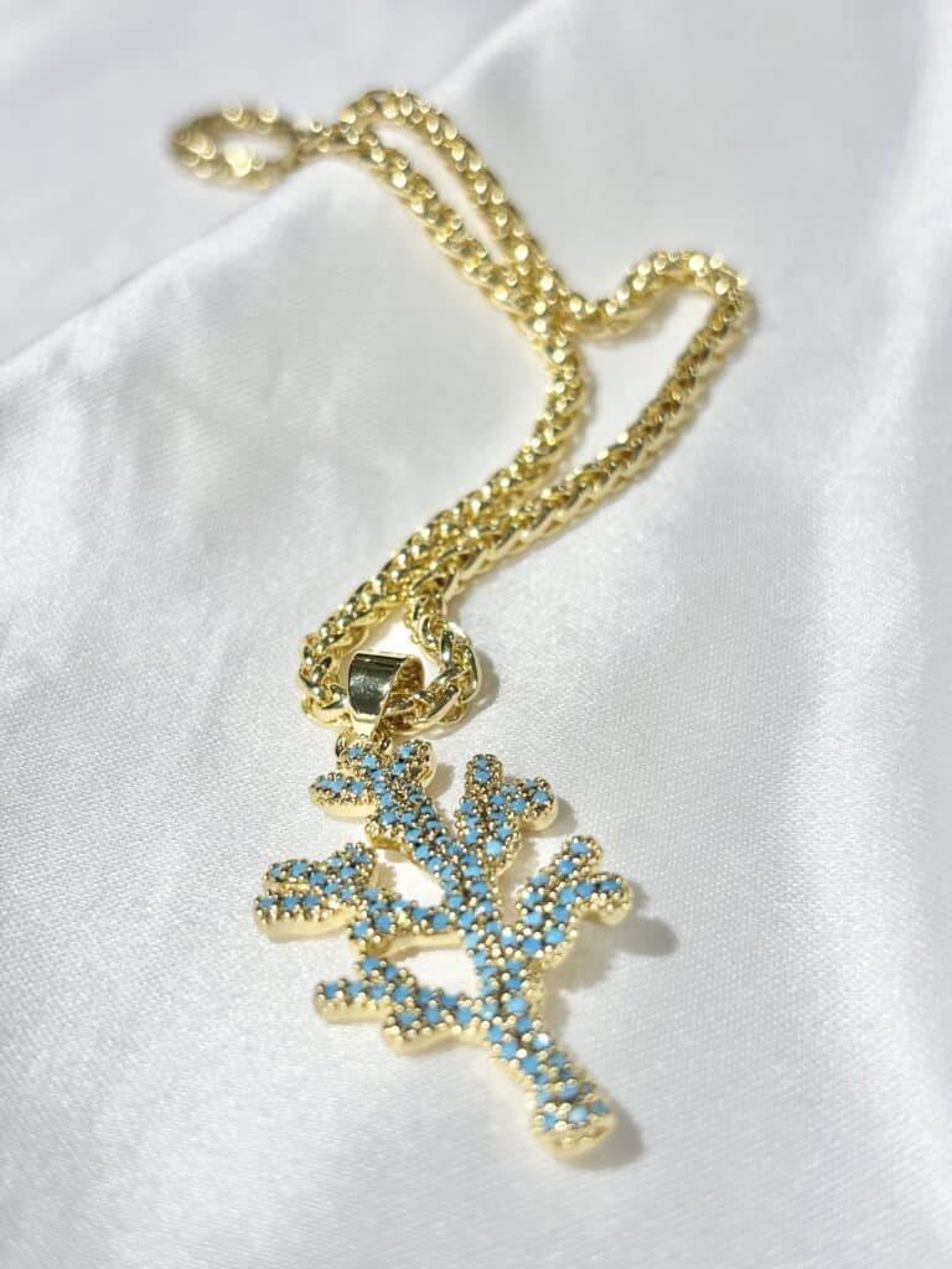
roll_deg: +6.2
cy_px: 634
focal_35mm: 52
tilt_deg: -36.5
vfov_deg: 36.8
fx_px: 1907
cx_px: 476
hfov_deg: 28.0
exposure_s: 1/373
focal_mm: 5.96
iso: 32
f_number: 1.6
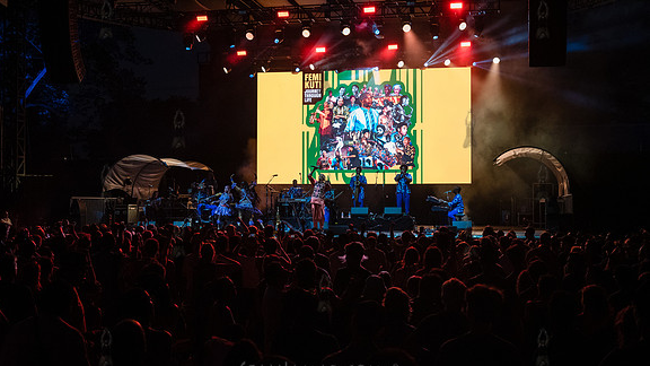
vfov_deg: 23.5
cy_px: 182
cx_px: 324
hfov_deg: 40.6
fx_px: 879
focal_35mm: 51
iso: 4000
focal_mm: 48
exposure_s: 1/500
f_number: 4
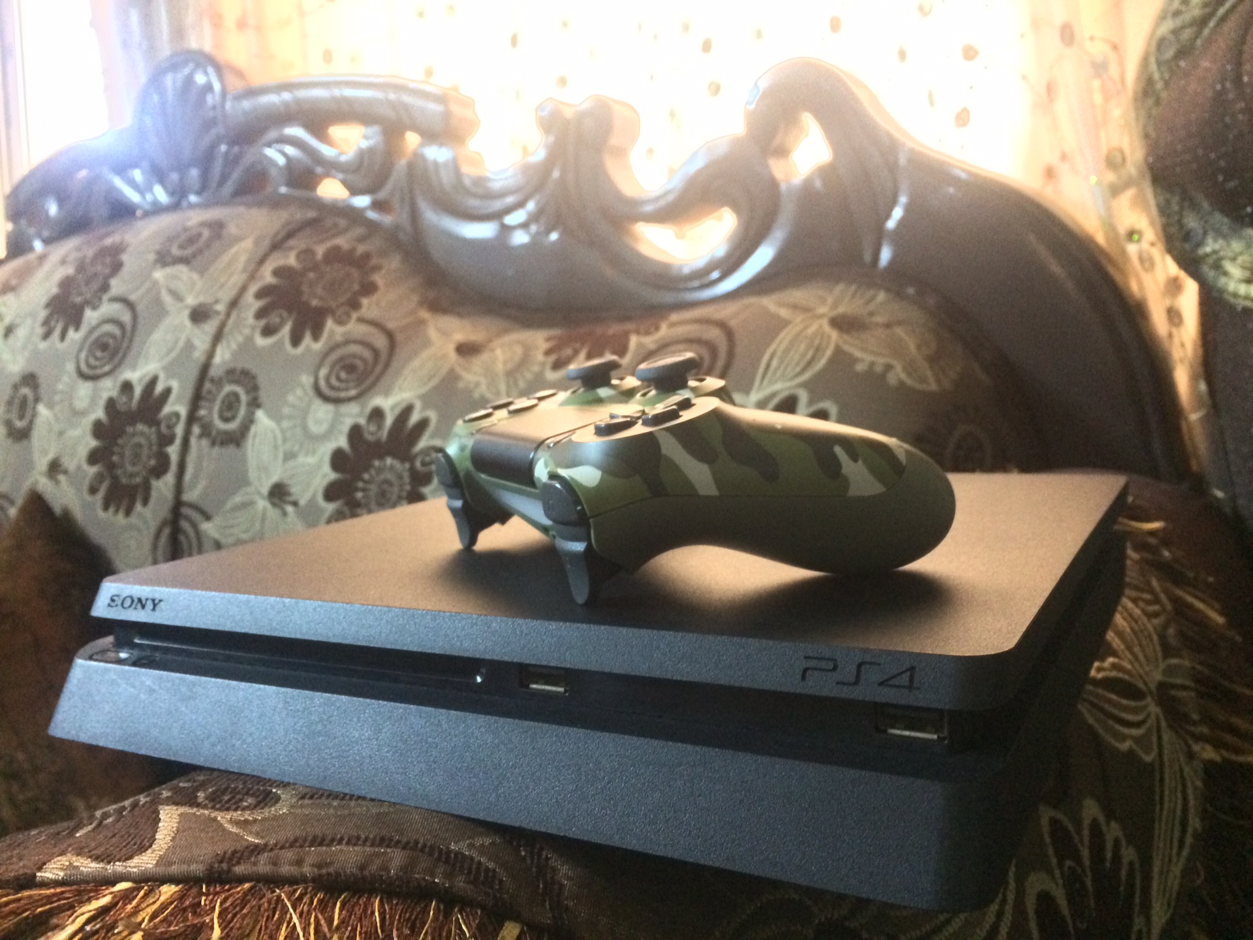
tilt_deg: -6.6
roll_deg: +1.2
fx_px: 1050
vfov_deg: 48.2
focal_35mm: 29
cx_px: 626
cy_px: 470
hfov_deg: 61.7
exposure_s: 1/17
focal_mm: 4.15
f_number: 2.2
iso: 500
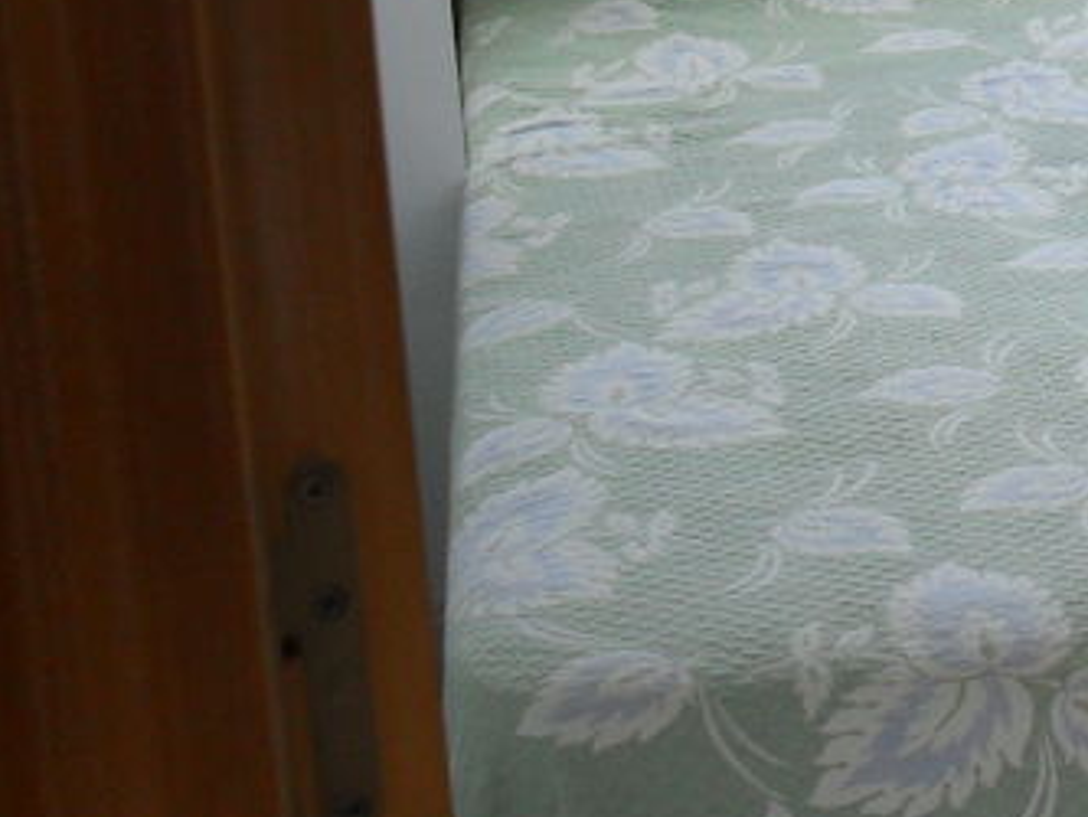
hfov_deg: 17.0
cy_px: -157
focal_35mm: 105
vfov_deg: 13.7
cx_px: 1627
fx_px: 3301
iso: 100
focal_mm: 6.3
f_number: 3.2
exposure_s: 1/60
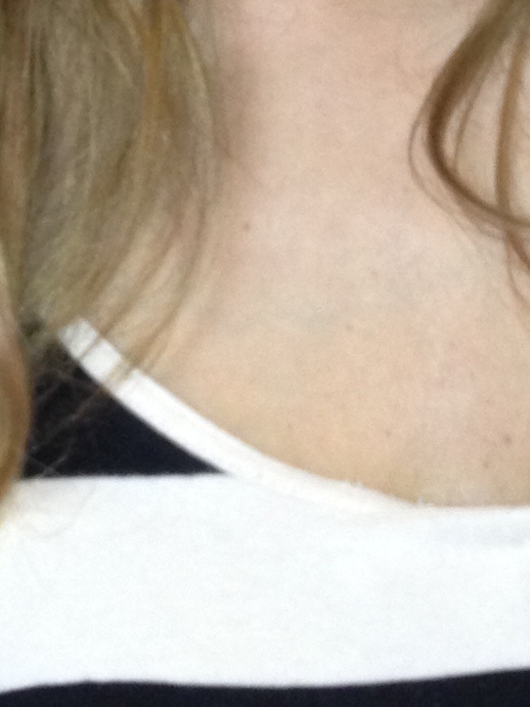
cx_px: 291
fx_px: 3226
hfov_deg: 9.4
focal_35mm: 158
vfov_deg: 12.0
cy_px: -335
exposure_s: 1/20
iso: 125
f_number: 2.4
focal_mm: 4.28
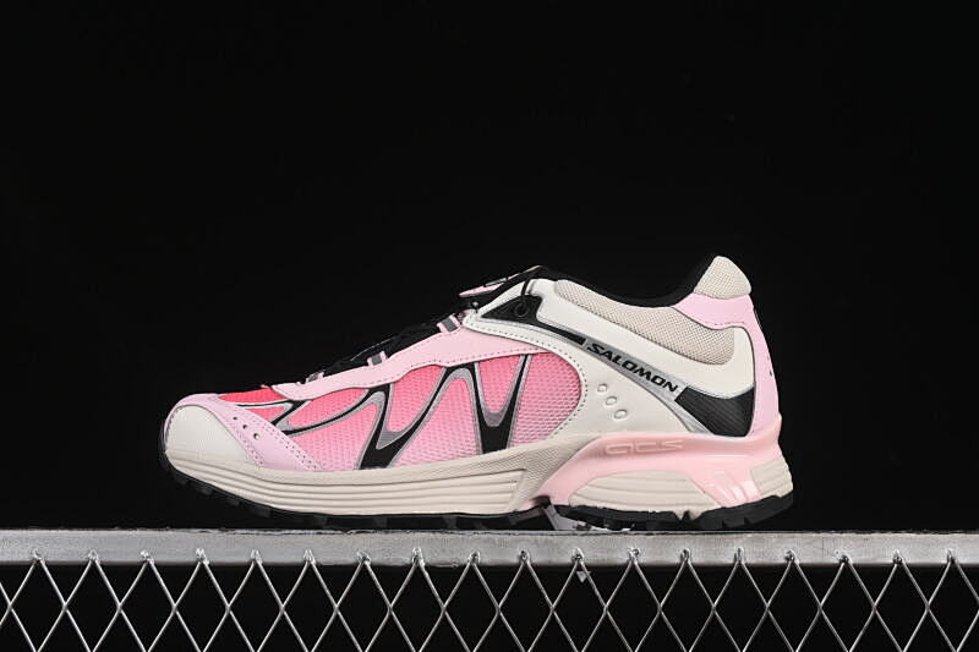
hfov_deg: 27.0
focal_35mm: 75
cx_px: 490
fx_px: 2039
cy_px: 326
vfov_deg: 18.2
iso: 160
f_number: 8
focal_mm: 50
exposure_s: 1/80
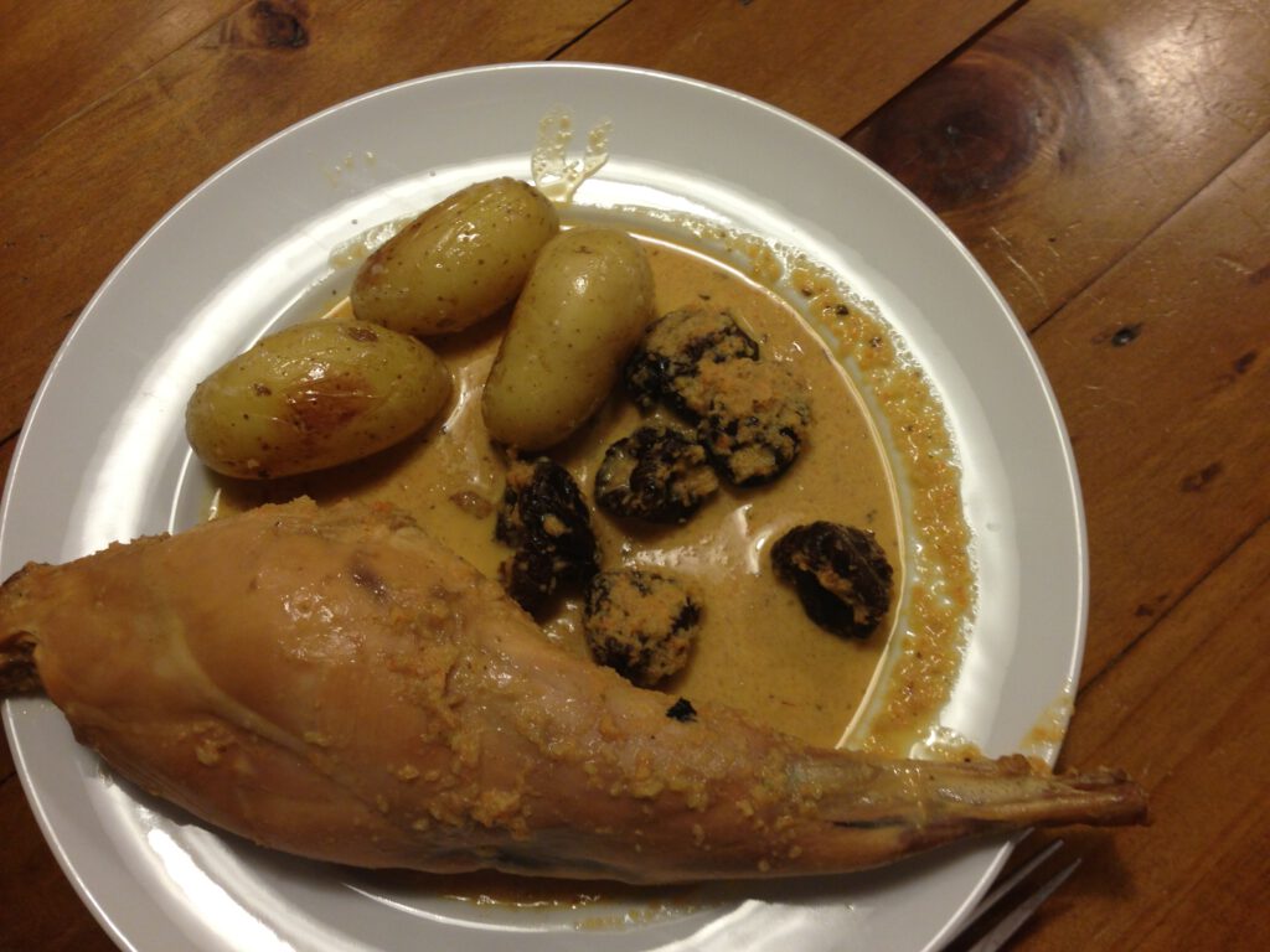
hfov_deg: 55.4
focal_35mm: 33
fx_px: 1211
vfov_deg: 42.9
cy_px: 476
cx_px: 635
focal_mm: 4.13
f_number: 2.4
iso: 80
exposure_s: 1/20
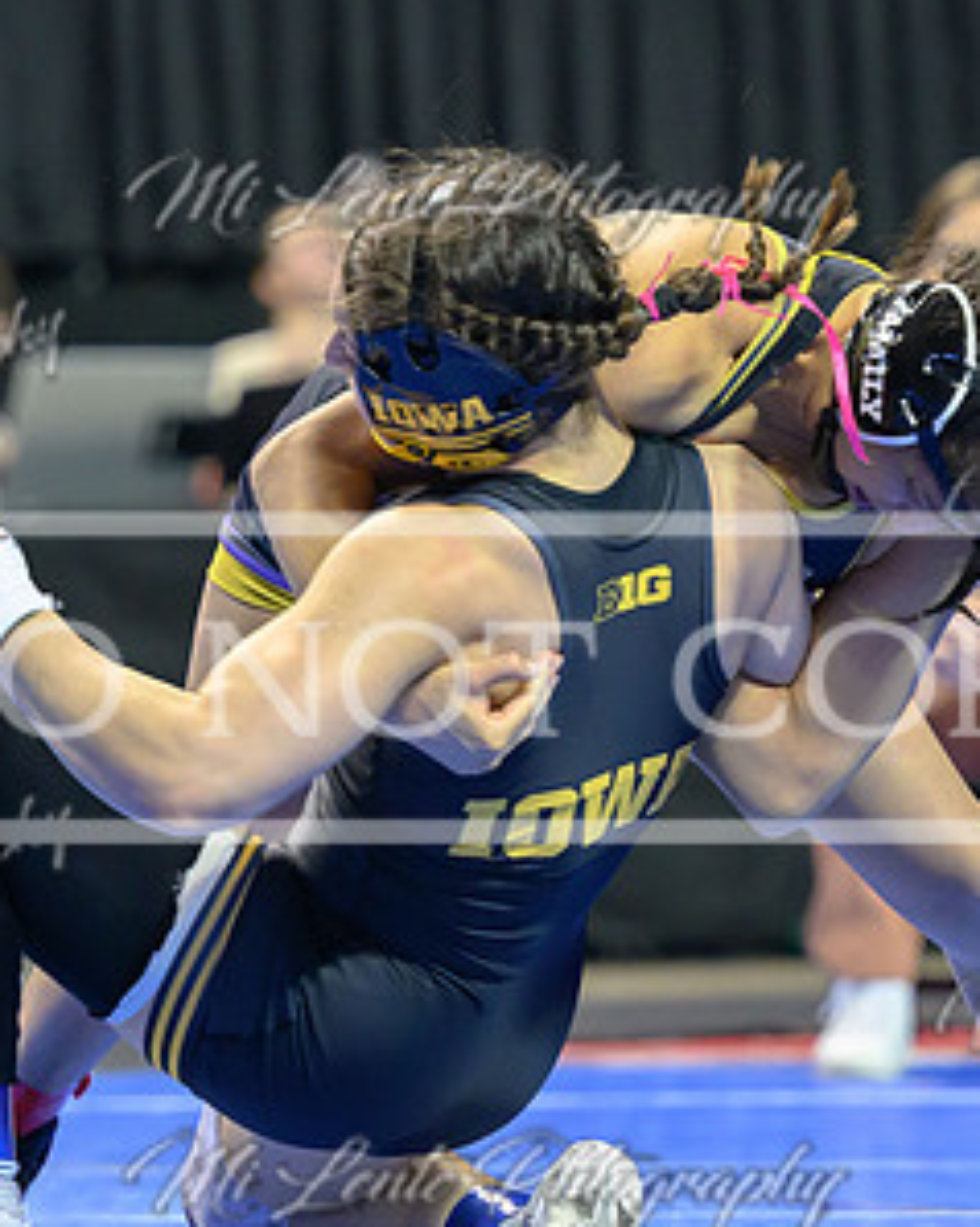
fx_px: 13319
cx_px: 523
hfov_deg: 4.2
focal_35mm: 367
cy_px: 557
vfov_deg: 5.3
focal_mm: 140
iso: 3200
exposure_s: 1/800
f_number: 2.8
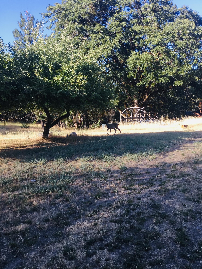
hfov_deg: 45.4
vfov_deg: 58.4
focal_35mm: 31
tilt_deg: -3.4
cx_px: 101
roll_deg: +2.9
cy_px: 134
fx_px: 241
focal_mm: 3.3
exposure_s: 1/250
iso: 25
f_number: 2.4
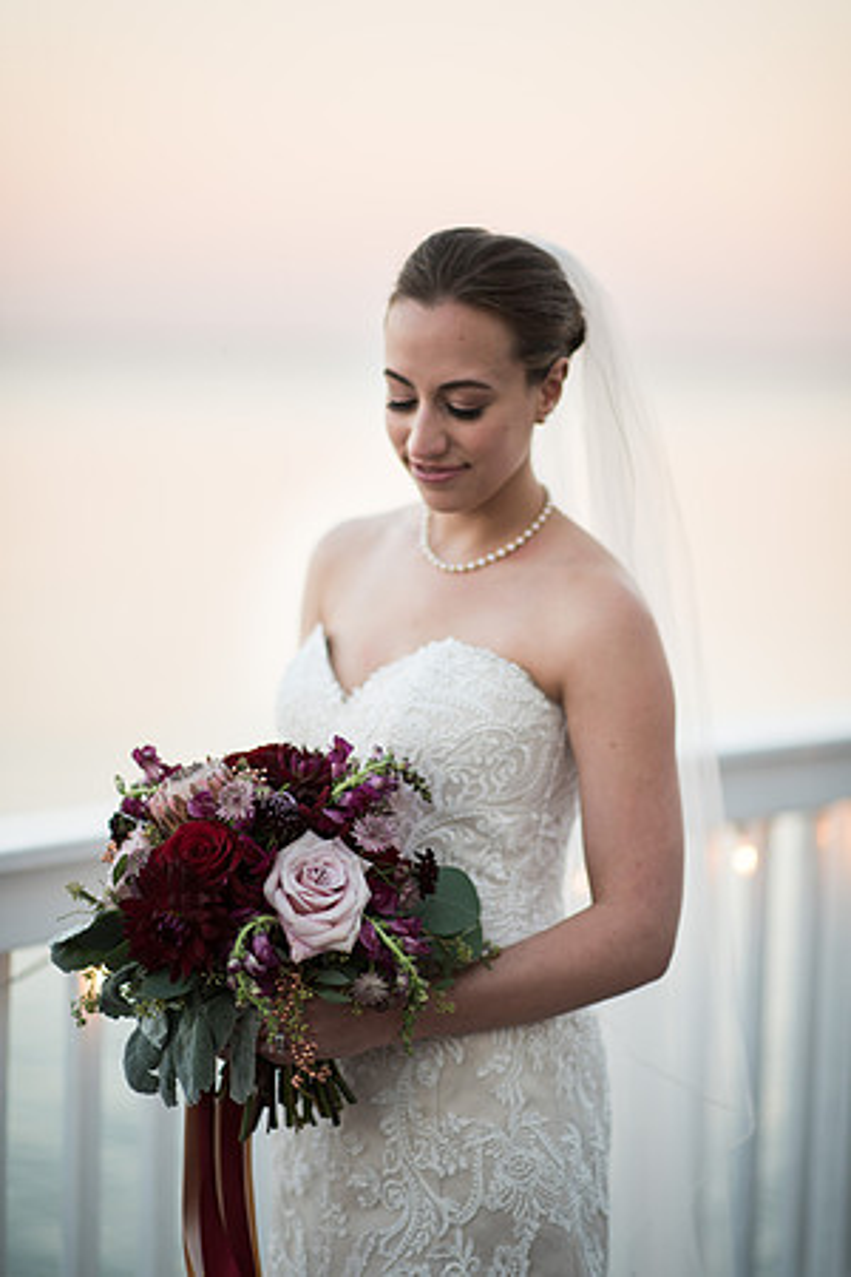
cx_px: 426
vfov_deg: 23.9
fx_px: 3014
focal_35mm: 85
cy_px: 638
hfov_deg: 16.1
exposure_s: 1/250
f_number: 1.4
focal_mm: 85
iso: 100
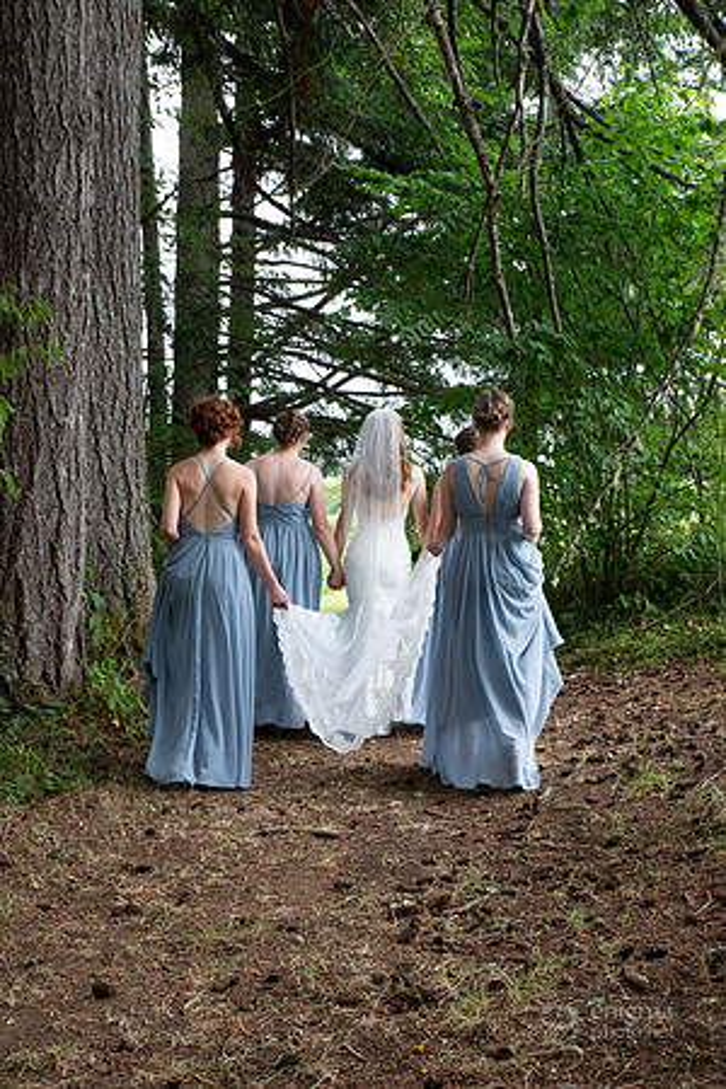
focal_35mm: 48
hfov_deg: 28.1
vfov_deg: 41.1
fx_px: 1452
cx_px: 363
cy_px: 544
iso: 400
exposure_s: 1/100
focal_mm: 48
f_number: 9
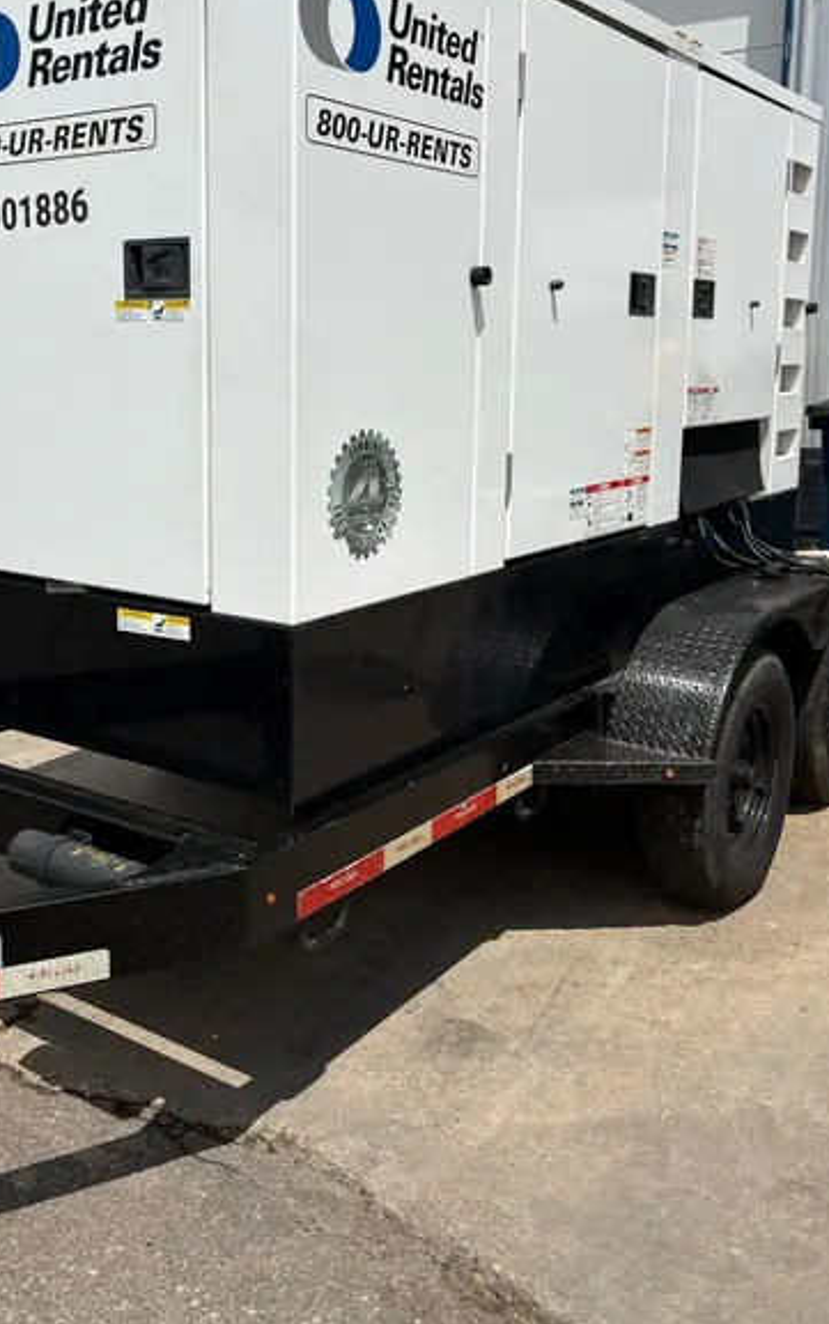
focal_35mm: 35
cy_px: 517
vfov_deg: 54.8
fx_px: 1264
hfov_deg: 36.1
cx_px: 319
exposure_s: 1/7813
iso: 50
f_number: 1.6
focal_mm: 5.96
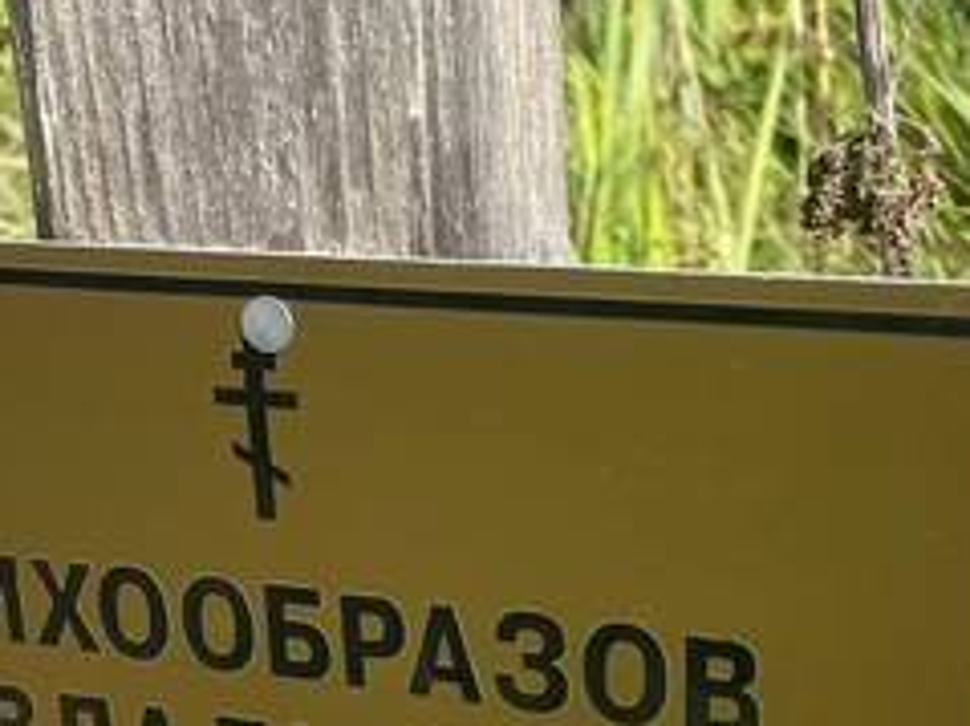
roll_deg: -0.9
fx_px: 2437
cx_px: 179
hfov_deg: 22.2
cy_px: 807
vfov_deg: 16.4
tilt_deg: -29.3
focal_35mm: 87
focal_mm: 4.2
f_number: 1.6
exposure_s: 1/2257
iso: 32
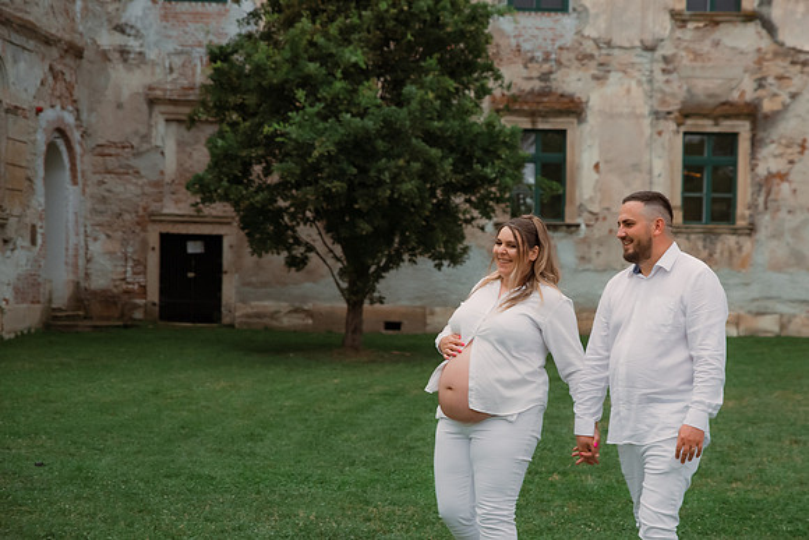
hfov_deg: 23.6
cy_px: 289
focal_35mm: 86
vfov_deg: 15.9
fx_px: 1931
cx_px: 497
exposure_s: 1/320
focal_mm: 70
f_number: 3.2
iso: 2000
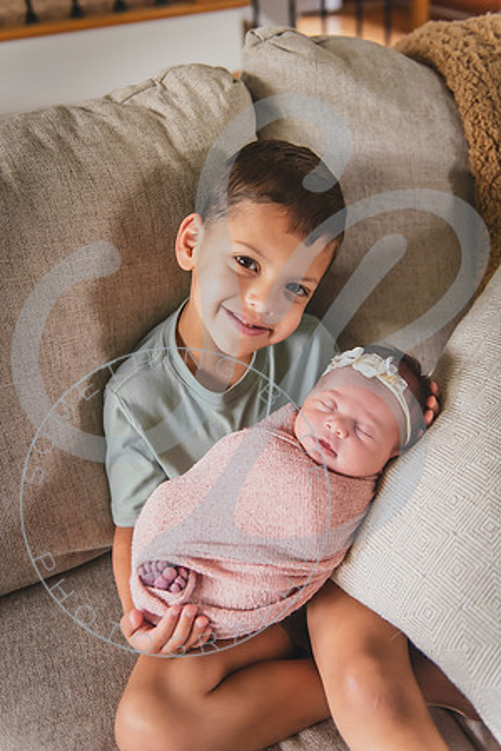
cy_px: 376
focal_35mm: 38
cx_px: 250
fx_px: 793
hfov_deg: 35.1
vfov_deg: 50.7
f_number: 2.8
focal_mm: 38
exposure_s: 1/200
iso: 1600
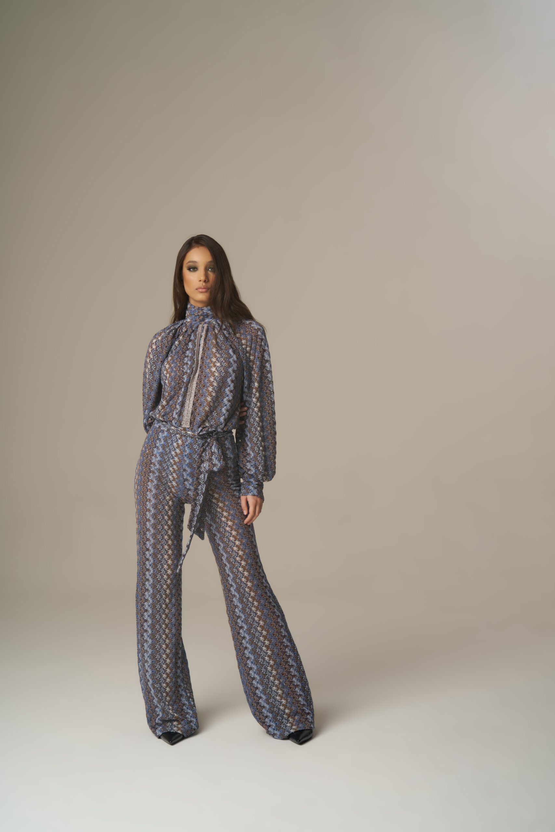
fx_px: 1156
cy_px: 416
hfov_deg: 27.0
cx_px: 278
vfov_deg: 39.6
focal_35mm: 50
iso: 100
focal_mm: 50
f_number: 5.6
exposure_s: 1/200
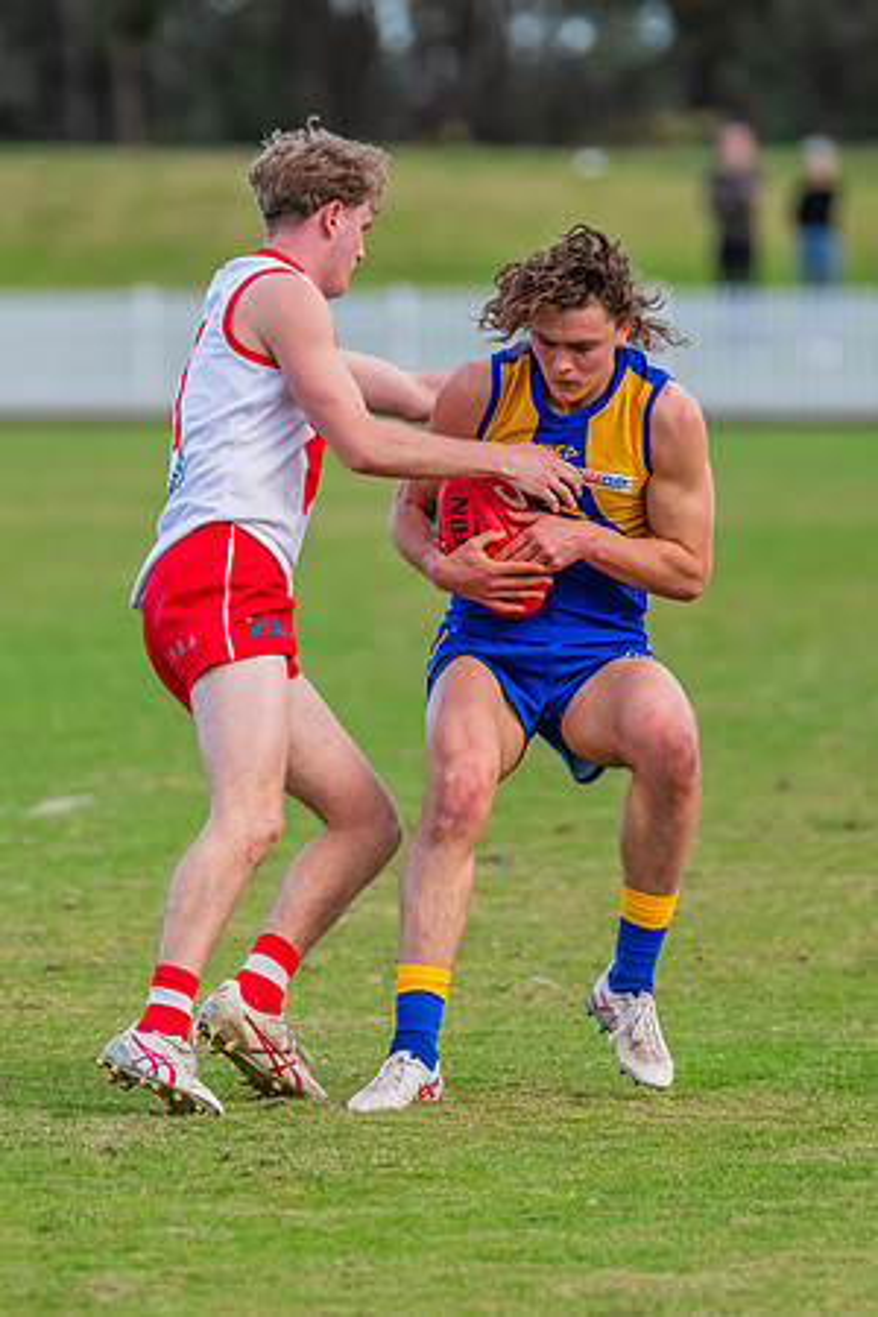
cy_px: 633
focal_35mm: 498
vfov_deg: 4.1
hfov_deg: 2.8
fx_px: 18201
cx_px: 240
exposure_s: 1/1250
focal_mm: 310
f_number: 4
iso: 800
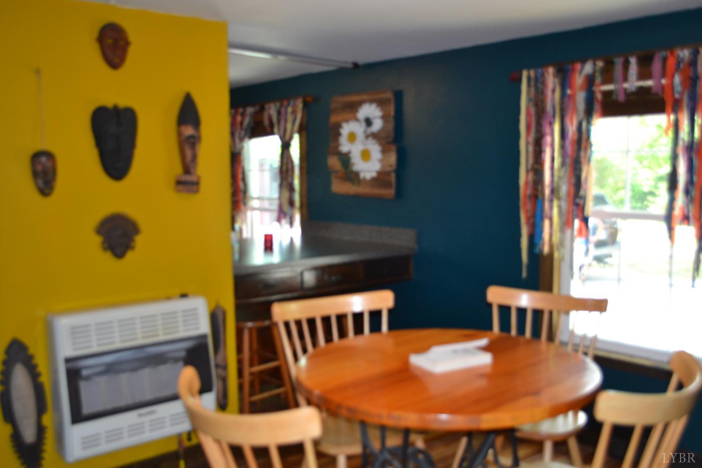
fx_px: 643
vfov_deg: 40.0
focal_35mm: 33
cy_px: 234
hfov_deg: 57.2
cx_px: 351
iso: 500
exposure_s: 1/60
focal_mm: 22
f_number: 3.8
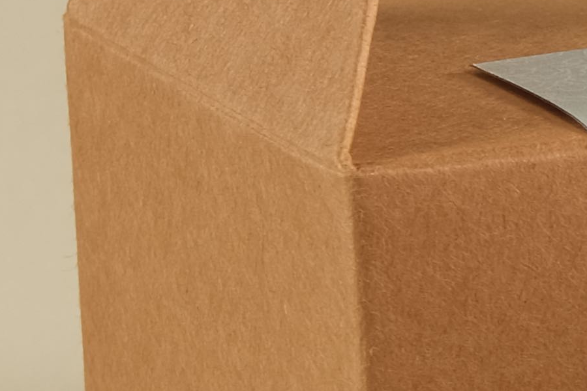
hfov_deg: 3.9
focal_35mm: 520
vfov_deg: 2.6
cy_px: 512
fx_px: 8478
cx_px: 1751
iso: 160
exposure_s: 1/5
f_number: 9
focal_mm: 50
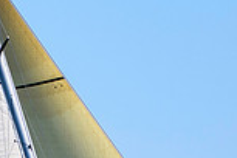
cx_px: 70
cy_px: 287
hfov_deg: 1.8
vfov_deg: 1.2
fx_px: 7504
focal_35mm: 1140
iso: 400
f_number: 5
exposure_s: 1/3200
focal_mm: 200
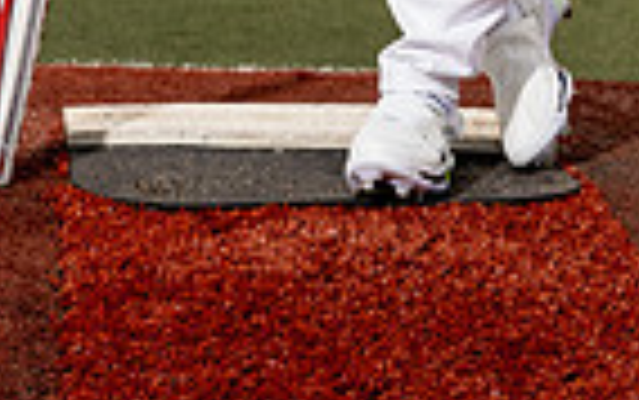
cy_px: -548
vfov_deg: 7.1
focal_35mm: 174
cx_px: 392
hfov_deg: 12.0
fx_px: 3033
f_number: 5.6
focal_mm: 54
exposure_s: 1/250
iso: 250
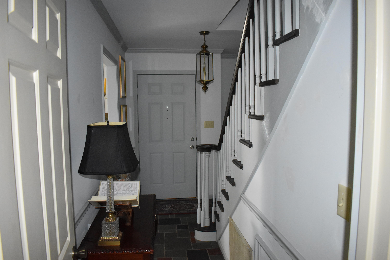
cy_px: 130
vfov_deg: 47.9
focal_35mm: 27
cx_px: 195
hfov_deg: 67.4
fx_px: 292
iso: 4500
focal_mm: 18
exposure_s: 1/60
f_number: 3.5
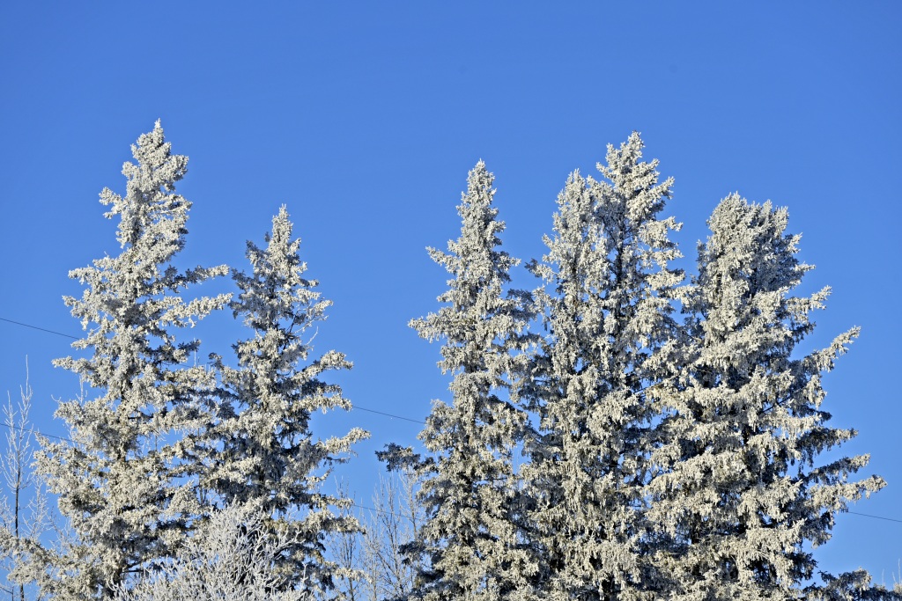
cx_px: 451
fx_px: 3508
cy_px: 300
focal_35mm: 140
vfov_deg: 9.8
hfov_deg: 14.7
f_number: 8
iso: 100
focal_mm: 140
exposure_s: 1/640
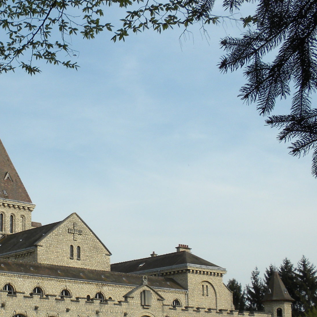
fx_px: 787
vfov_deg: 22.6
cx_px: 38
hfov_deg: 22.3
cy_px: 231
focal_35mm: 76
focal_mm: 6.6
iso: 64
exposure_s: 1/108
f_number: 10
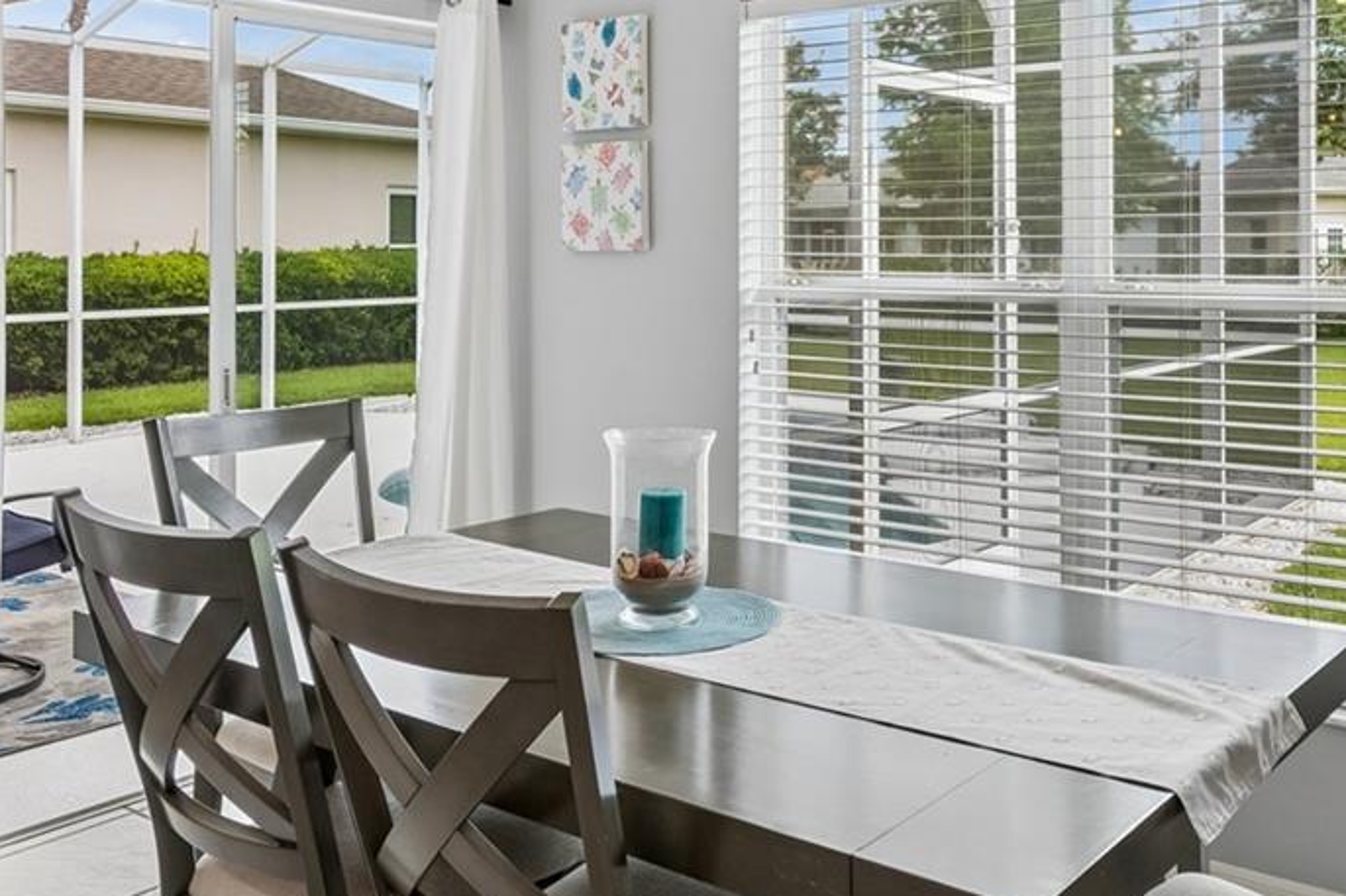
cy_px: 261
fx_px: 1308
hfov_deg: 53.7
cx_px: 861
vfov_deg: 37.2
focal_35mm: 35
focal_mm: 10
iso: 100
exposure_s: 1/60
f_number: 7.1
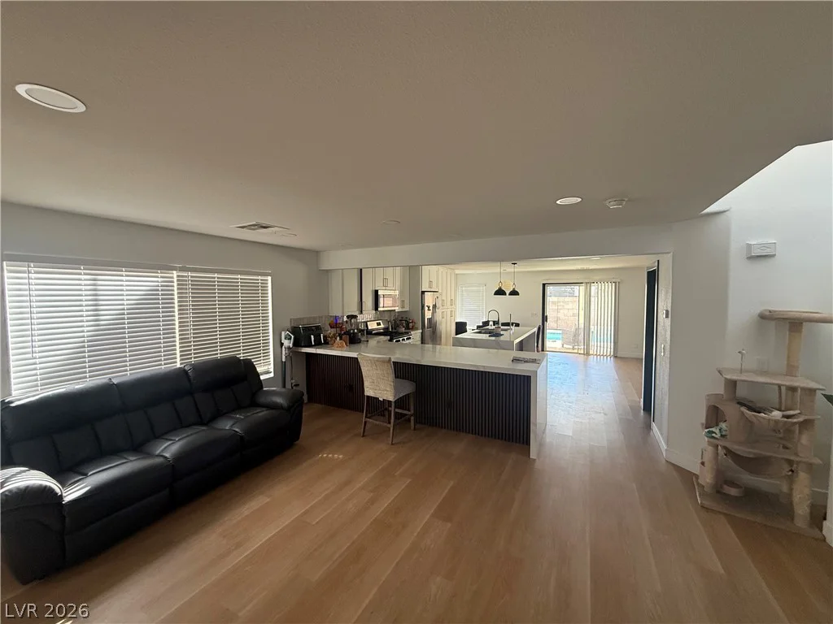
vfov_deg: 85.7
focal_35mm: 14
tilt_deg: -0.9
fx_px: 337
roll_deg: +0.6
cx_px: 416
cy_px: 312
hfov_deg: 102.1
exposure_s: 1/99
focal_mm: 2.22
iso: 125
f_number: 2.2
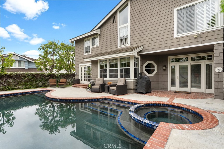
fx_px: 106
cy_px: 74
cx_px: 112
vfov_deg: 70.5
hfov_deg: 93.3
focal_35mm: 17
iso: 320
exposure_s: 1/320
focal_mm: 17
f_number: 9
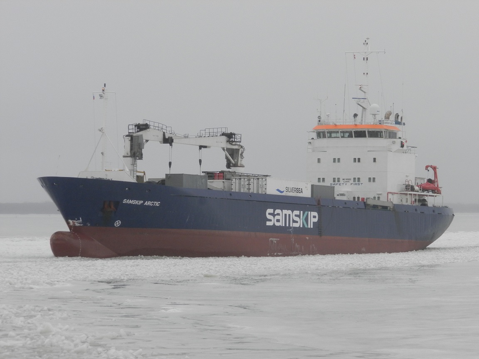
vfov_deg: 6.6
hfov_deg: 8.8
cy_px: 180
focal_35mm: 224
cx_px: 240
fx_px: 3100
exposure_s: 1/200
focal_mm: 40
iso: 160
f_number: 5.4
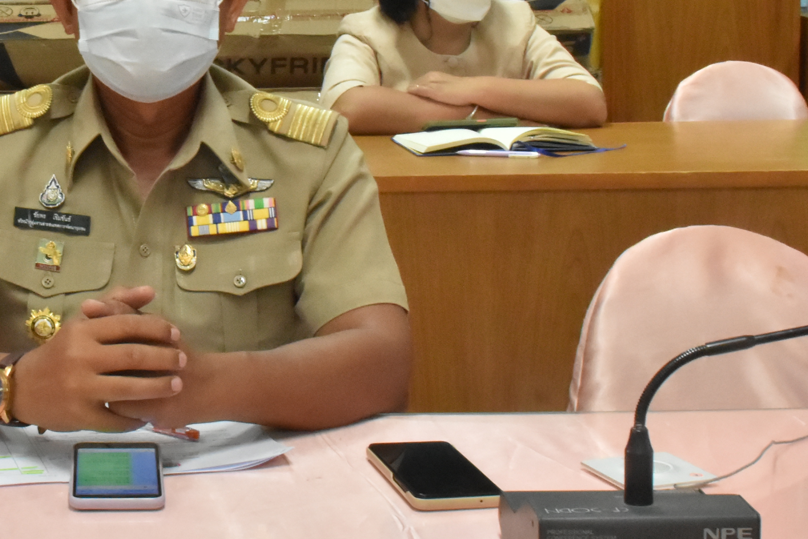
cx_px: 135
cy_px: 138
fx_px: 1975
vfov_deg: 15.5
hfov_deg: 22.7
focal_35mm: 88
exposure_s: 1/25
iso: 3200
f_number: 18
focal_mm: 24
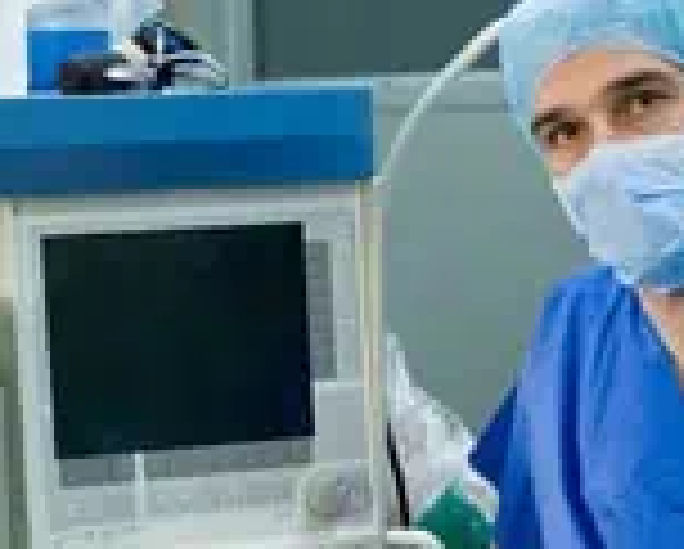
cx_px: 232
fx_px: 2757
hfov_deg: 14.1
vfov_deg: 11.3
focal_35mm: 136
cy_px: 484
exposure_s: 1/125
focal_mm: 52
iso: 250
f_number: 4
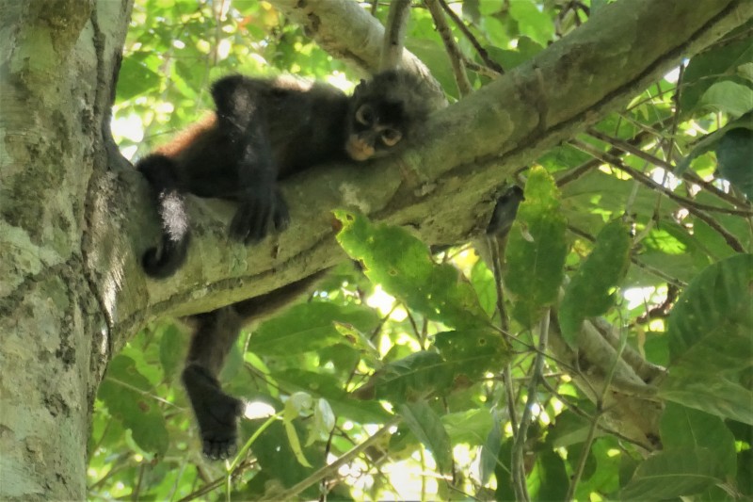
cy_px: 251
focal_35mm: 720
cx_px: 376
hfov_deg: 2.9
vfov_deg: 1.9
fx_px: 15056
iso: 1600
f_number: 6.4
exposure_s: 1/100
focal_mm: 132
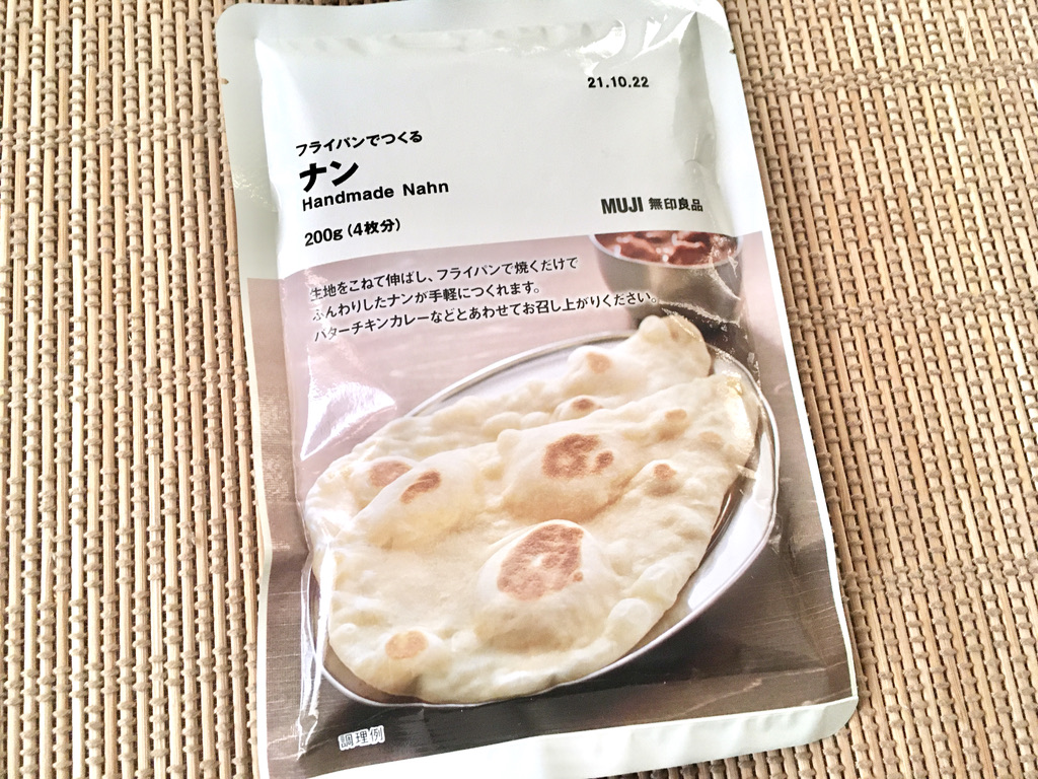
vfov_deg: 48.2
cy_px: 390
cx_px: 519
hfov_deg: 61.7
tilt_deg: -74.6
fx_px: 870
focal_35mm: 29
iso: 200
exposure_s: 1/15
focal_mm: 4.15
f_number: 2.2
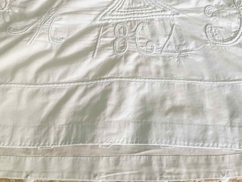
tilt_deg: -74.5
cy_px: 91
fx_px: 182
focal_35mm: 26
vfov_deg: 53.1
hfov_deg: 67.3
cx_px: 121
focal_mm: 4.2
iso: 100
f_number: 1.6
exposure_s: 1/121
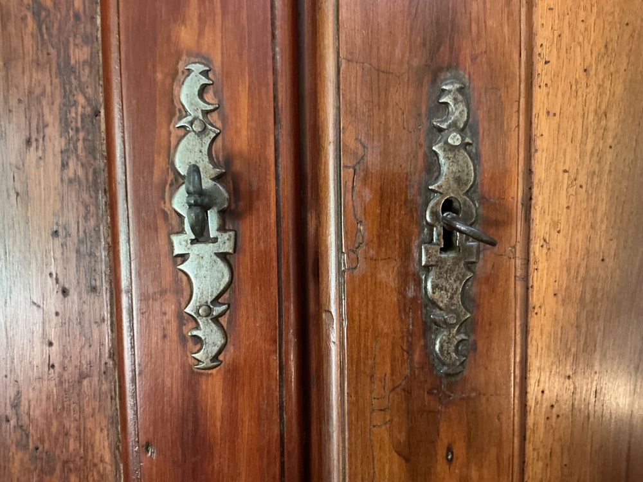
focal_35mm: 29
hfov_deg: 61.7
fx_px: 539
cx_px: 322
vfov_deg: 48.2
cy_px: 241
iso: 500
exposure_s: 1/30
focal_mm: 3
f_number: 1.8
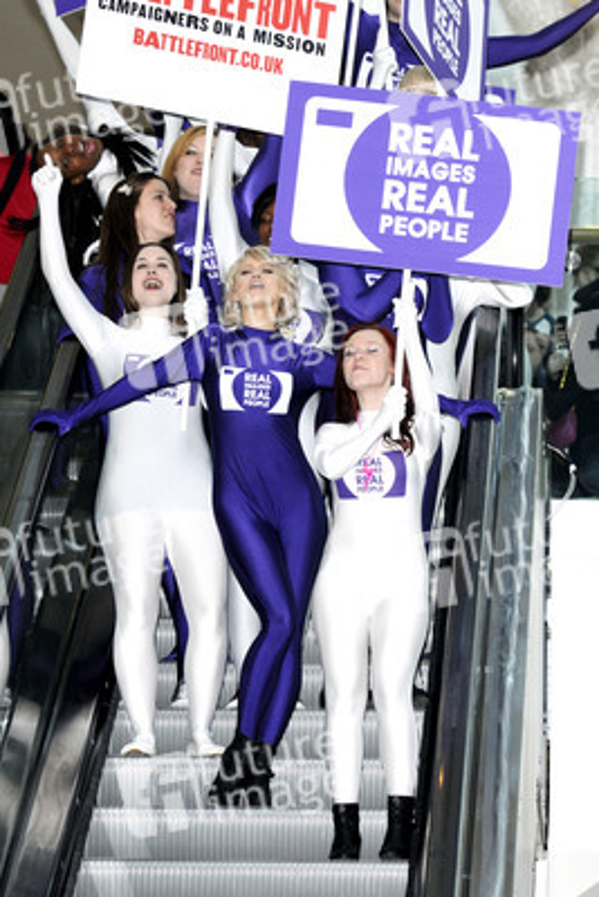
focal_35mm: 180
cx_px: 300
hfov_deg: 7.6
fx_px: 4488
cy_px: 448
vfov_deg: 11.4
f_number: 4
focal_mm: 120
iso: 640
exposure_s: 1/250
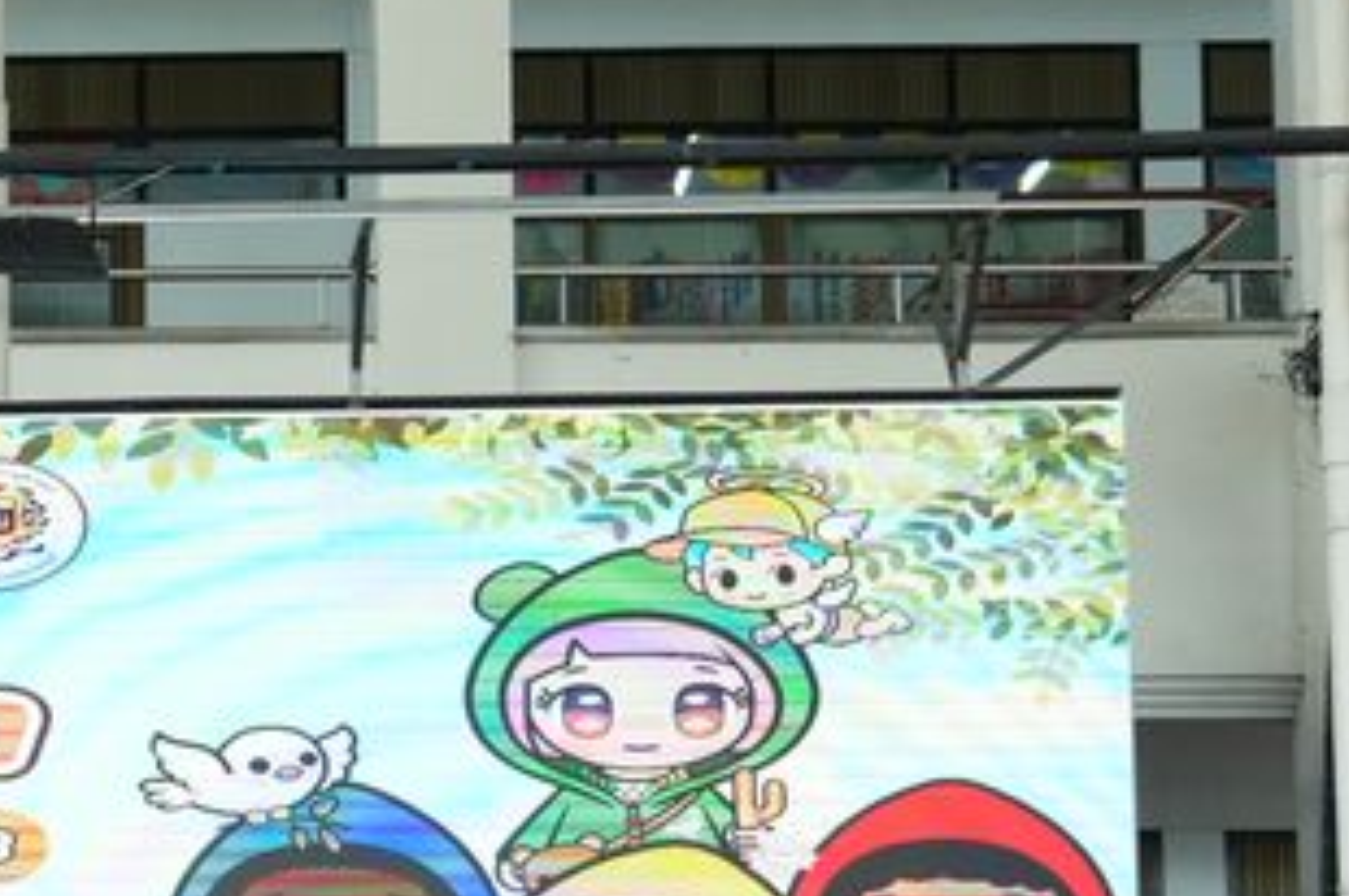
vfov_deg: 12.4
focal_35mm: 109
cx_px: -228
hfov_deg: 17.9
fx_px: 4080
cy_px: 944
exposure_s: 1/320
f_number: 4
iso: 1000
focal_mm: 20
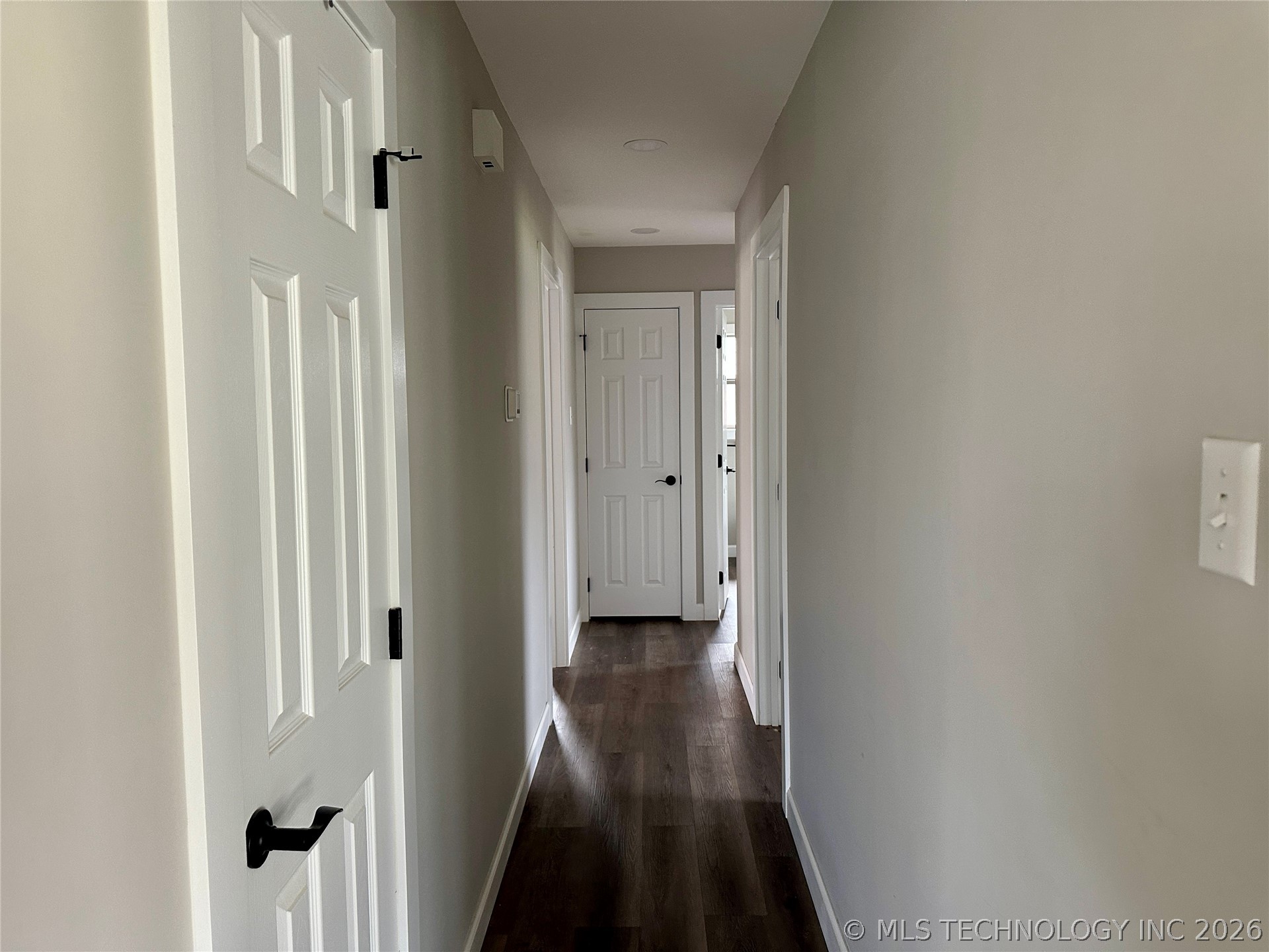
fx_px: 880
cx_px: 634
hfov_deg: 71.6
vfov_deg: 56.8
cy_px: 476
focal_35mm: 24
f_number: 1.78
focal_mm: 6.86
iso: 320
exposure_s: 1/60
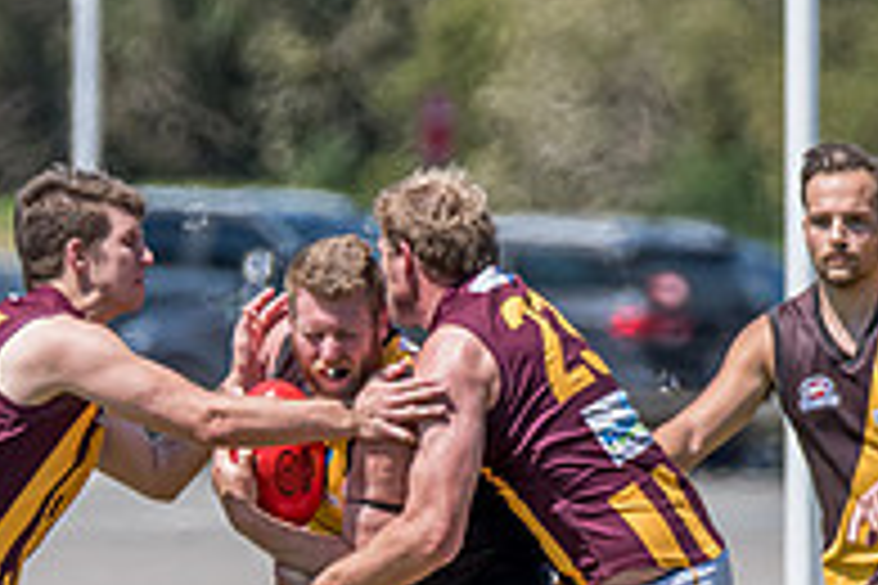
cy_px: 876
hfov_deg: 1.0
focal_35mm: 2058
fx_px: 50188
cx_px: 200
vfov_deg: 0.7
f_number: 6.3
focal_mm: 460
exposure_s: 1/2500
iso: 800
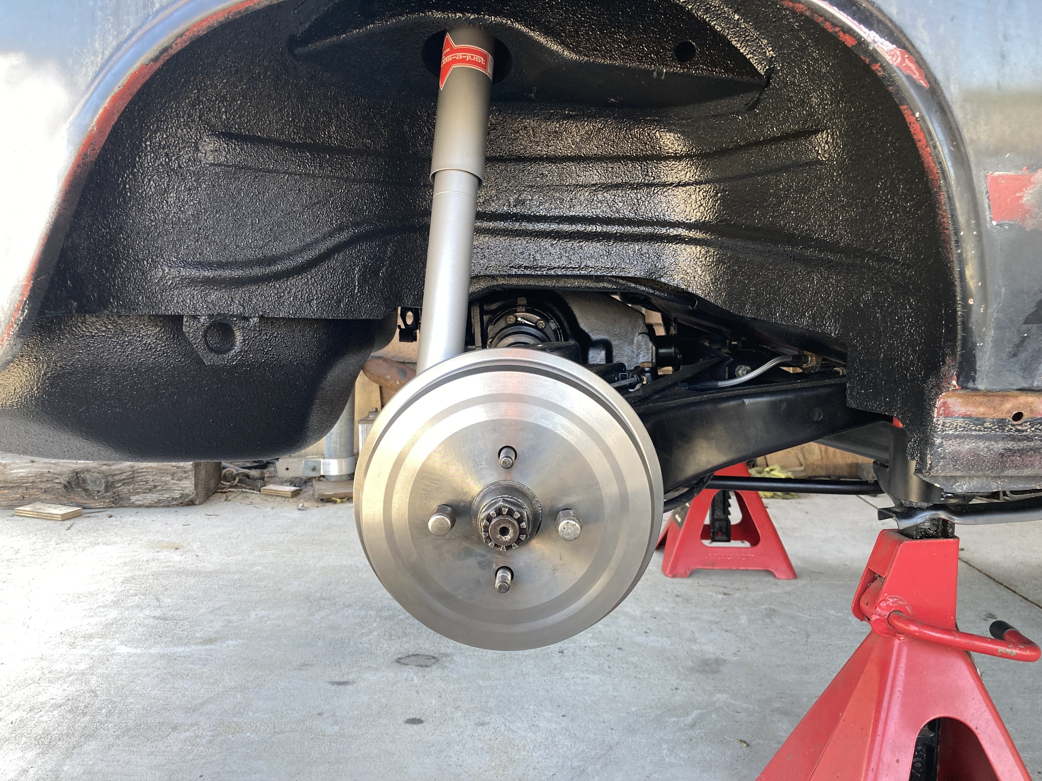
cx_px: 521
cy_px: 390
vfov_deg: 49.7
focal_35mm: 28
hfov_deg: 63.4
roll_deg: -3.4
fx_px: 843
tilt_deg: -6.4
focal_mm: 3.99
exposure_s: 1/121
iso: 50
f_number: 1.8
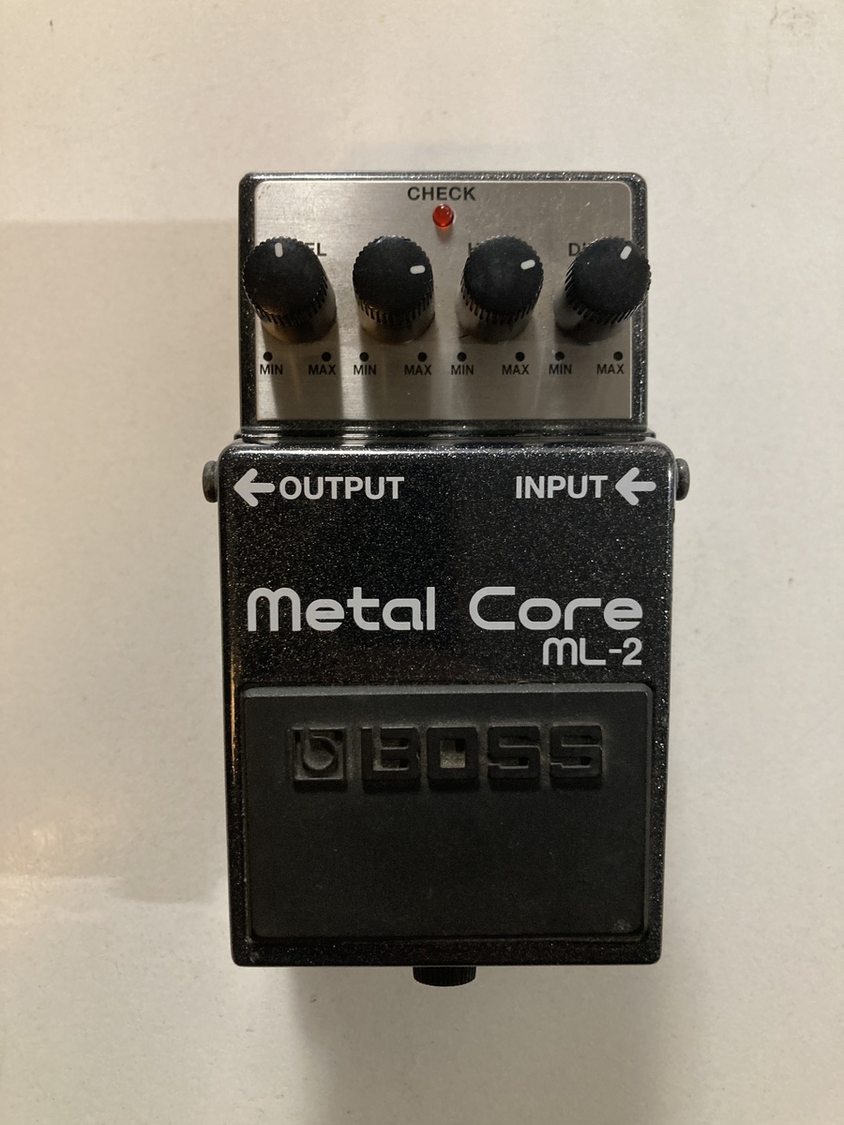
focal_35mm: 28
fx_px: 910
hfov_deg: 49.7
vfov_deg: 63.4
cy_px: 562
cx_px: 422
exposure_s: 1/33
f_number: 1.8
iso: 250
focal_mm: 3.99
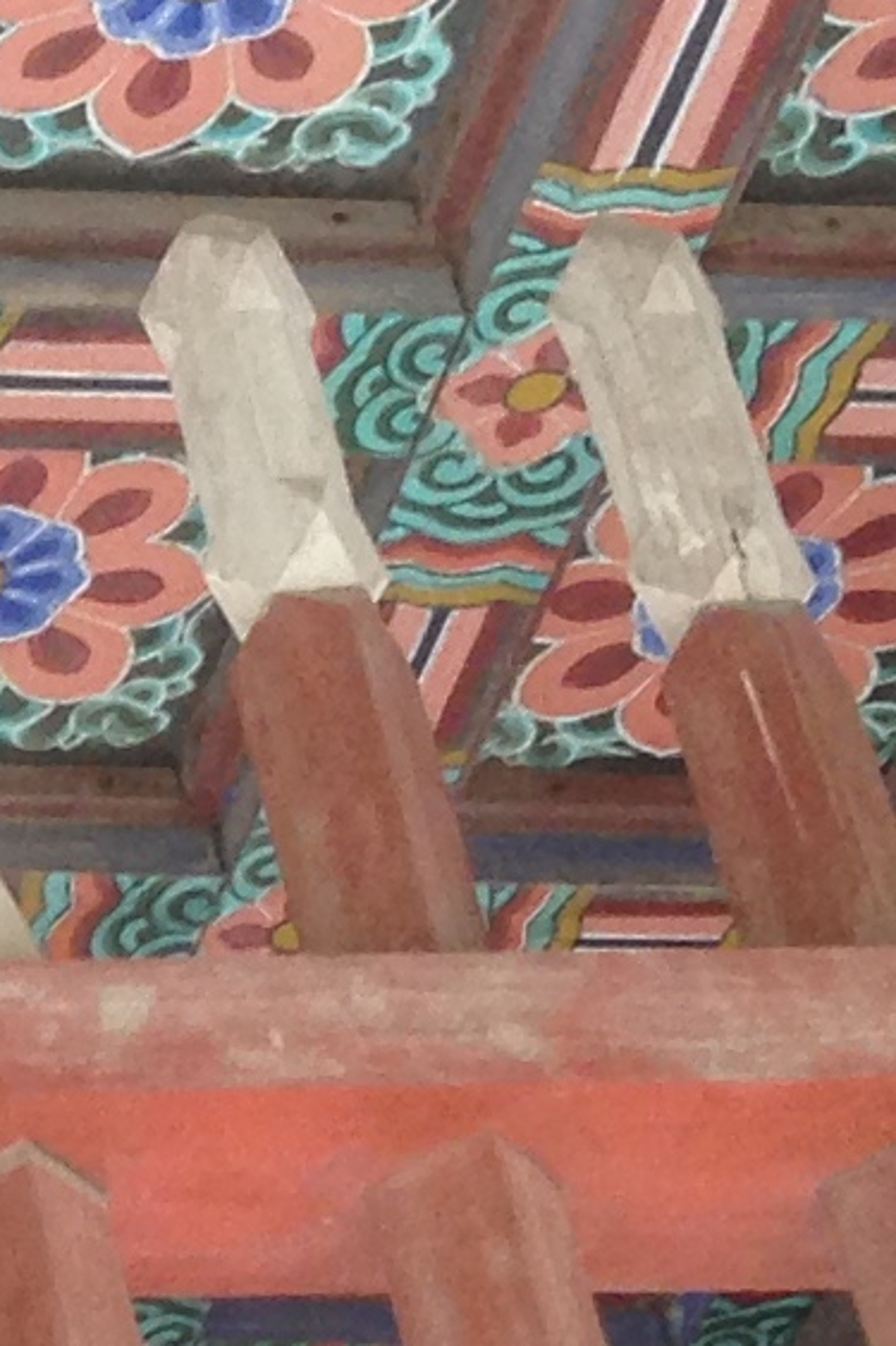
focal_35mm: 199
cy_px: 983
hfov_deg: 6.4
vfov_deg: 10.3
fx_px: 7433
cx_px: -1718
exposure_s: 1/20
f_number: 2.4
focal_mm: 4.12
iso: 100
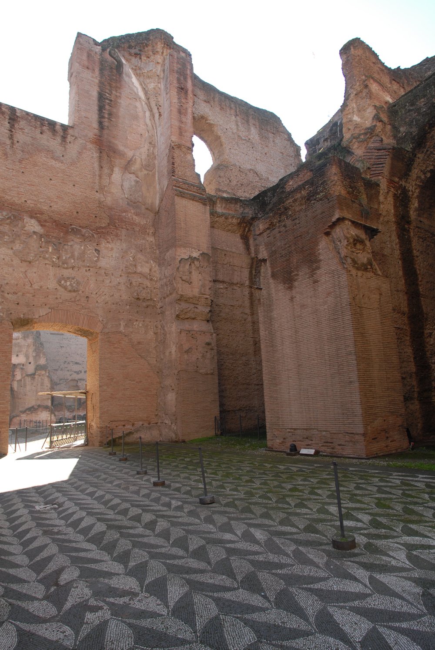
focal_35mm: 21
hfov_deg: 59.7
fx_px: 379
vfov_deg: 81.1
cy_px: 325
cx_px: 218
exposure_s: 1/160
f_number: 5
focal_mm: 14
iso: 200
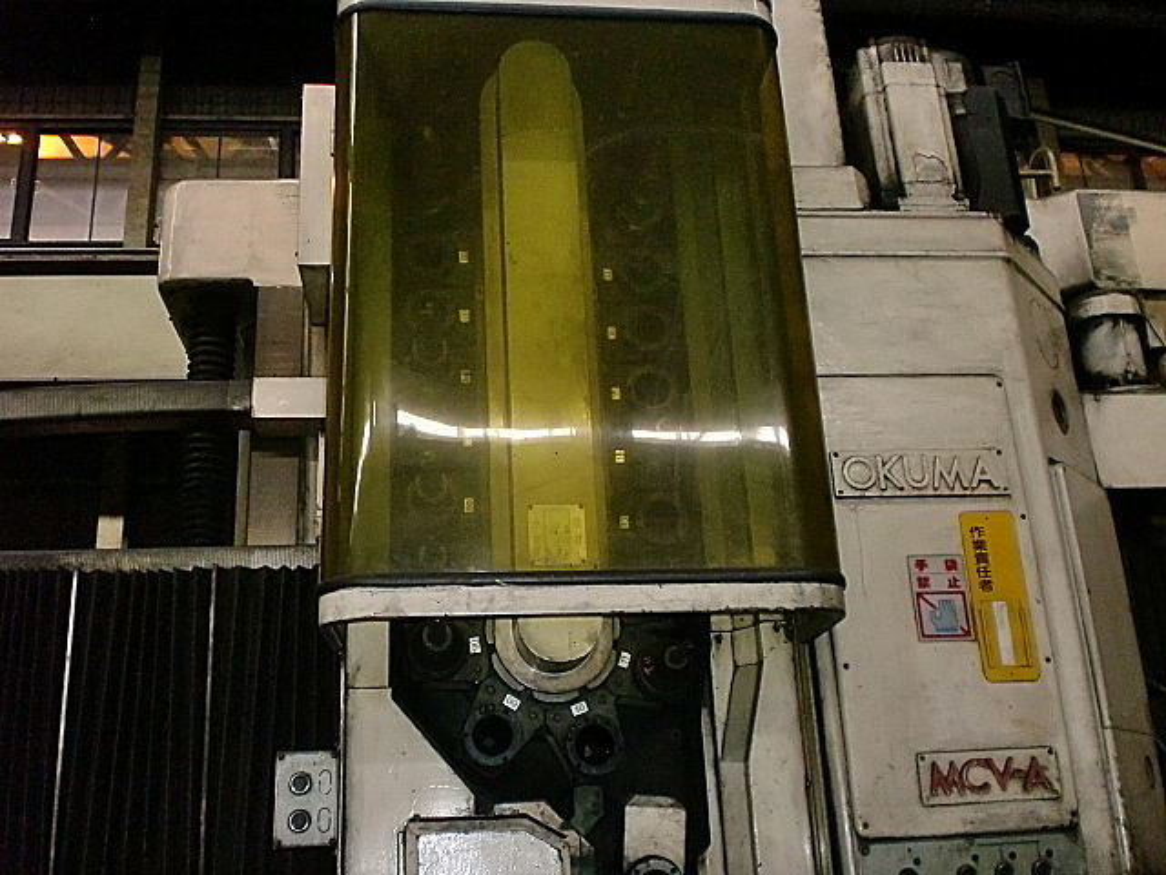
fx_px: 1179
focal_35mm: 35
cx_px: 583
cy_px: 438
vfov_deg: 40.7
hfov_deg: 52.6
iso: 400
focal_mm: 6.3
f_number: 3.1
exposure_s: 1/30
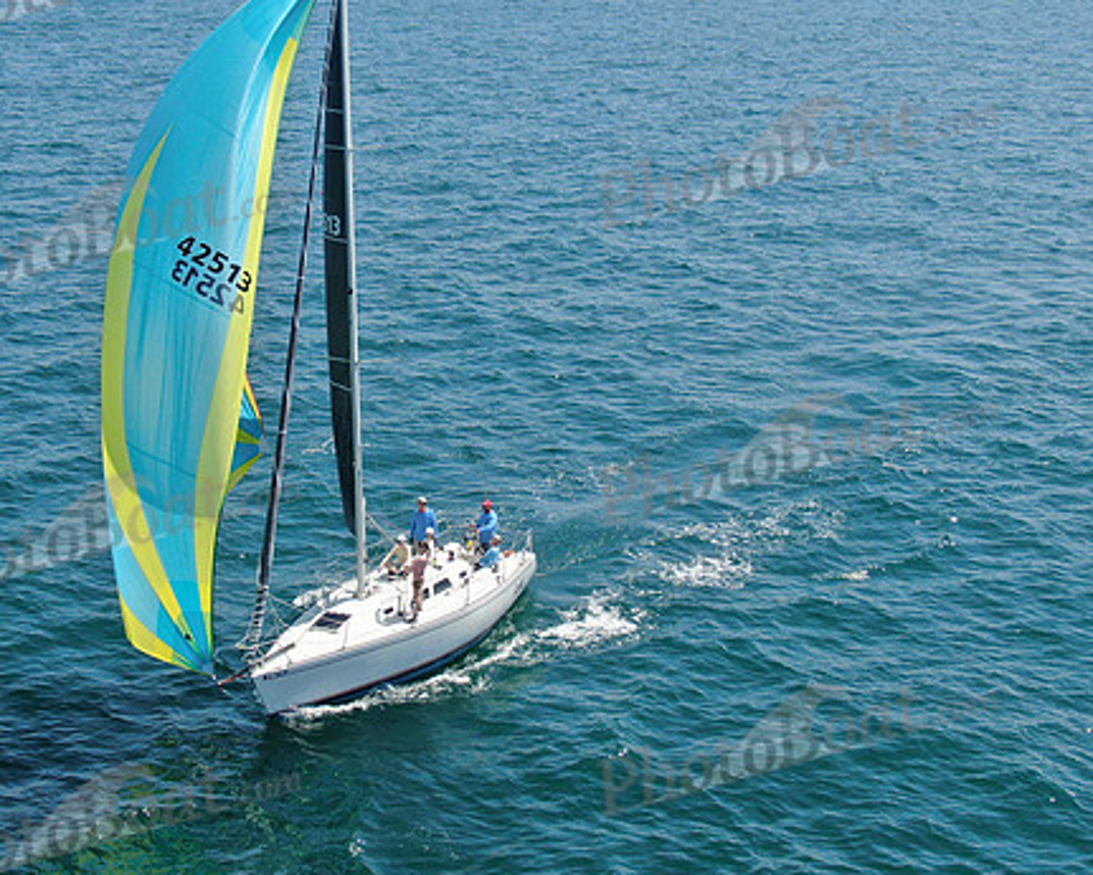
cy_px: 344
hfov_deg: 30.0
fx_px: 2038
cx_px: 451
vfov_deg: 24.2
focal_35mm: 63
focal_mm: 8.6
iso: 100
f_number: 3.8
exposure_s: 1/640
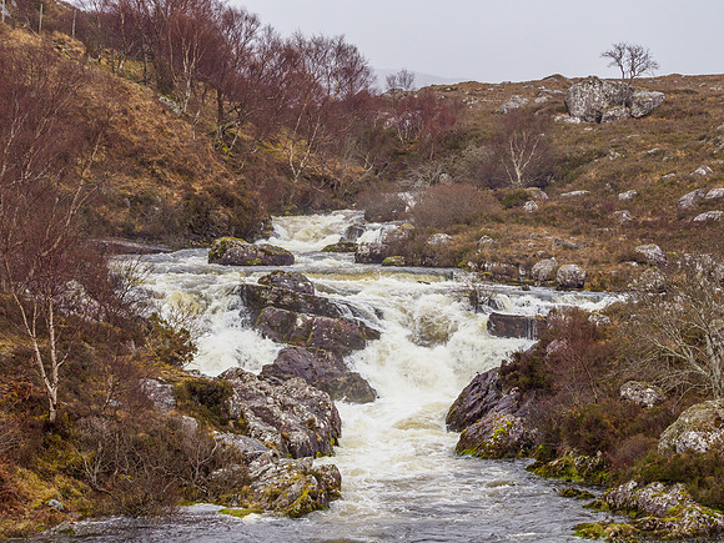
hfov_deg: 15.4
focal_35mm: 128
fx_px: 2677
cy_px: 272
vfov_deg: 11.6
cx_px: 362
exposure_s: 1/100
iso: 200
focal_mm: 64
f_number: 7.1
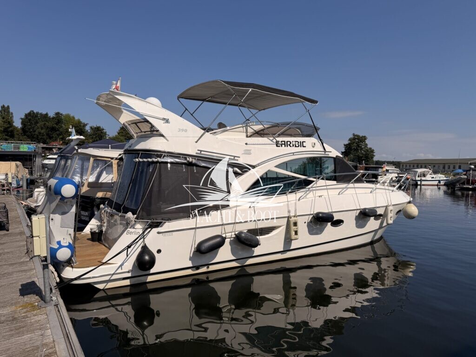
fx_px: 330
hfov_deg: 71.6
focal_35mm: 24
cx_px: 238
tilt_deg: -2.6
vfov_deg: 56.8
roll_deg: -2.1
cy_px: 178
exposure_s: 1/11905
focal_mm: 6.76
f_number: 1.78
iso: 80
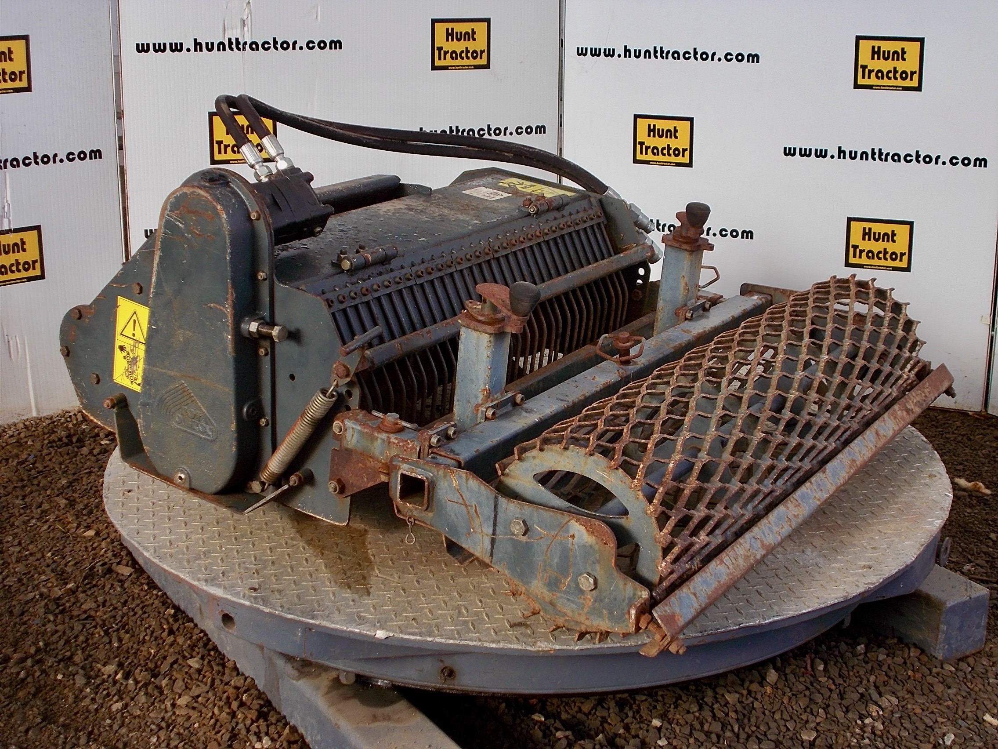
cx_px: 499
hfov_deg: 38.2
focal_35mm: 50
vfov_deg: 29.1
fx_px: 1442
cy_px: 374
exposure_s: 1/80
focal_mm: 9
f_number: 4.5
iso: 80
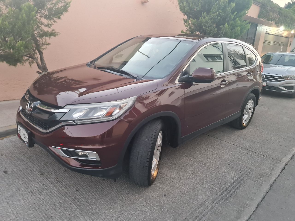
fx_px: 213
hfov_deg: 69.4
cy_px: 110
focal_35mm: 25
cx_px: 148
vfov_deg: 54.9
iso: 500
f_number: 1.8
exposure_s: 1/40
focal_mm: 7
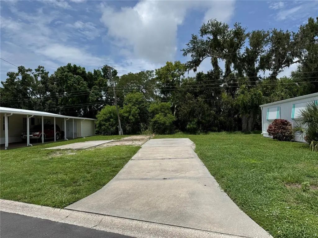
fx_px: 220
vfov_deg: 56.8
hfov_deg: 71.6
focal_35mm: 24
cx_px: 159
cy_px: 119
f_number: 1.78
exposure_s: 1/9009
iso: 80
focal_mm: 6.76
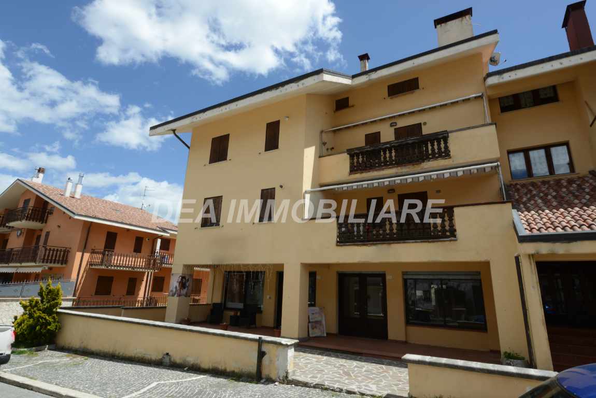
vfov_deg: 64.6
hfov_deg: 86.9
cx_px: 298
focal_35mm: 19
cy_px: 199
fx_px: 315
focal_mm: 19
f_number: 22
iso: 180
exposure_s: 1/60
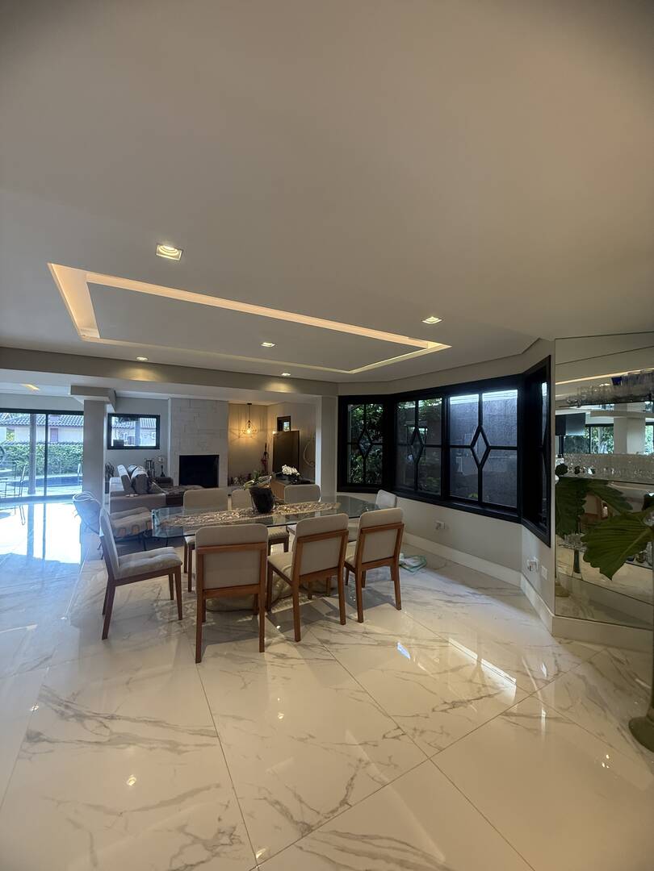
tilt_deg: +0.0
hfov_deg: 85.7
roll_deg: -2.3
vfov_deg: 102.1
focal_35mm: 14
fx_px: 353
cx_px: 327
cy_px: 436
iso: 250
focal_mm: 2.22
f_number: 2.2
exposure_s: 1/60
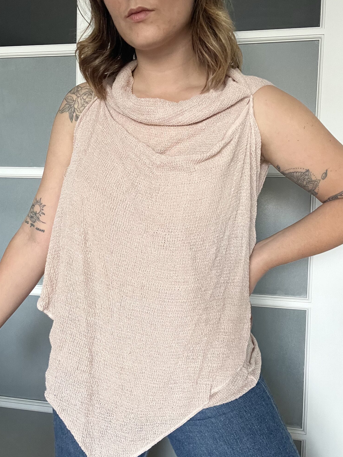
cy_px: 224
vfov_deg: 58.4
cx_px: 168
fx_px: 410
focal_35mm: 31
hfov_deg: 45.4
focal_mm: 2.71
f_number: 2.2
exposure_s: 1/60
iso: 200
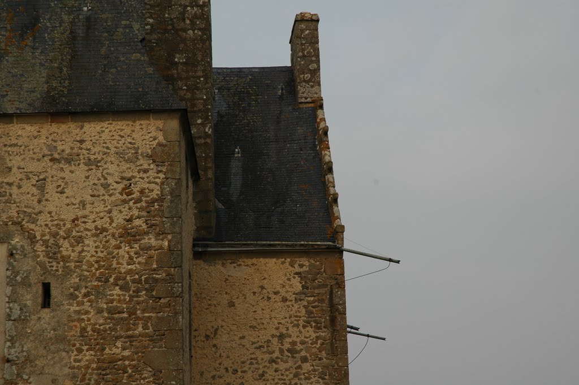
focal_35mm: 105
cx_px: 290
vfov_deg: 13.0
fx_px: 1687
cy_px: 192
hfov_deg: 19.5
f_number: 10
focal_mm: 70
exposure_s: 1/200
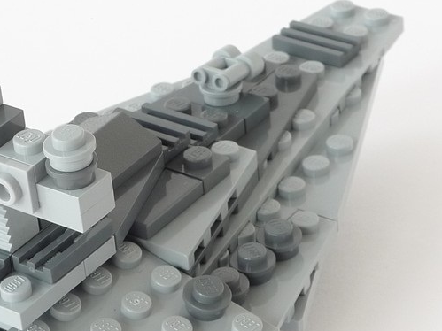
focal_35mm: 152
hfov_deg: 13.0
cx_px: 140
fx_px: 1940
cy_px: 162
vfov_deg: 9.8
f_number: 5
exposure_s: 1/10
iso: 80
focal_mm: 11.1
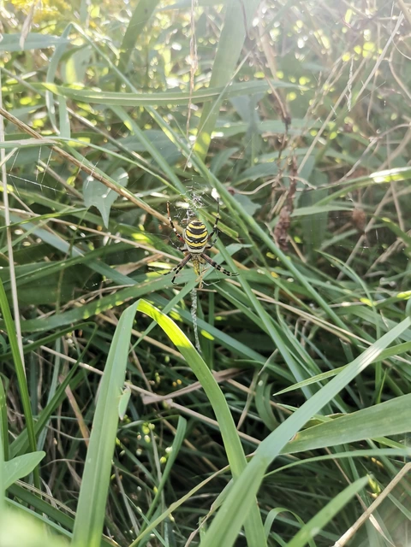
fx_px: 412
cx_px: 206
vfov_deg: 67.3
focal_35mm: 26
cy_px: 274
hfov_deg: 53.1
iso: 64
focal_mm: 4.75
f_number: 1.8
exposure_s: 1/99.9
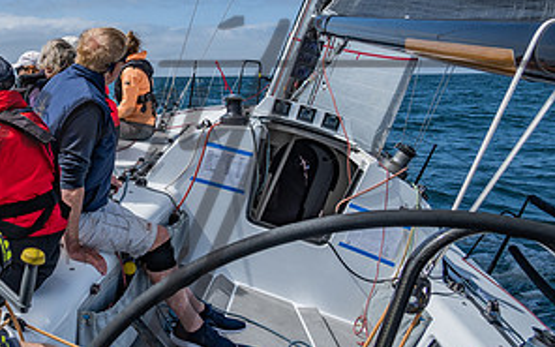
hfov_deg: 38.8
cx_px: 51
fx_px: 726
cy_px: 108
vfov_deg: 26.7
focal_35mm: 48
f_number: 6.3
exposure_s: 1/1250
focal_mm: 24
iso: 200
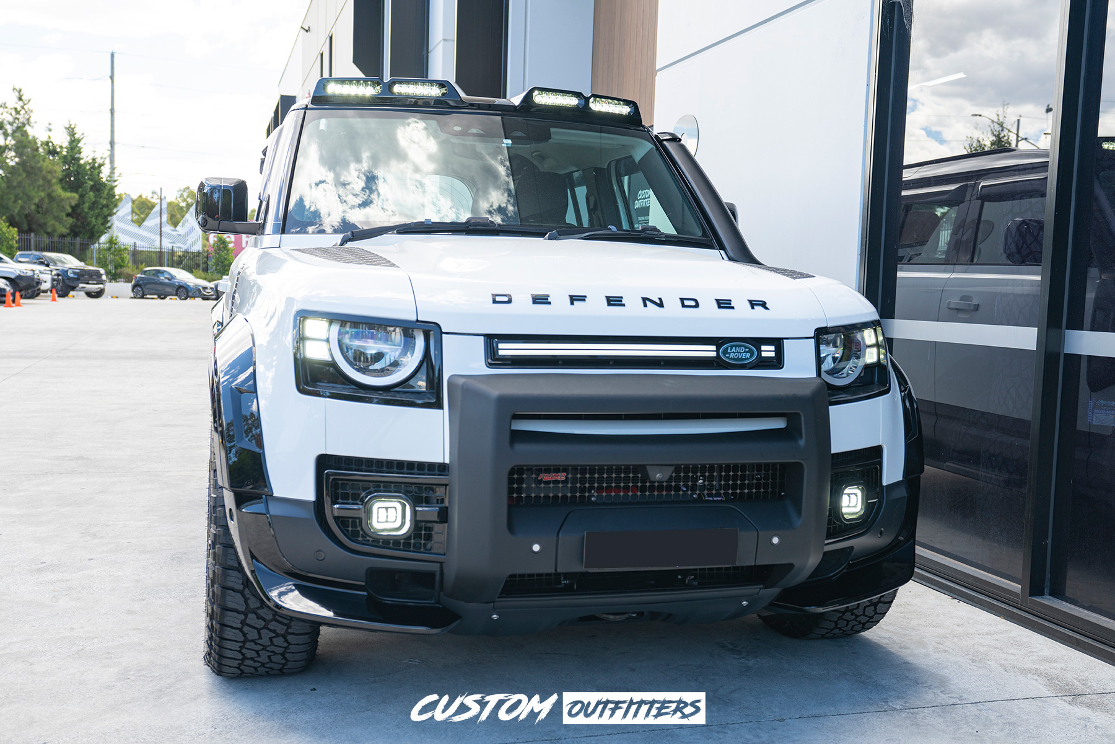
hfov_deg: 58.7
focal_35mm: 32
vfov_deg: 41.1
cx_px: 558
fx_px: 991
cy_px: 372
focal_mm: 32
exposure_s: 1/60
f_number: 4
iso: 100
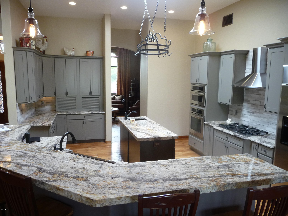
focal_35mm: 28
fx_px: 233
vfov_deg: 49.7
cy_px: 108
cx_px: 144
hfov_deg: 63.4
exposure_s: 1/30
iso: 200
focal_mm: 4.7
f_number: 3.3
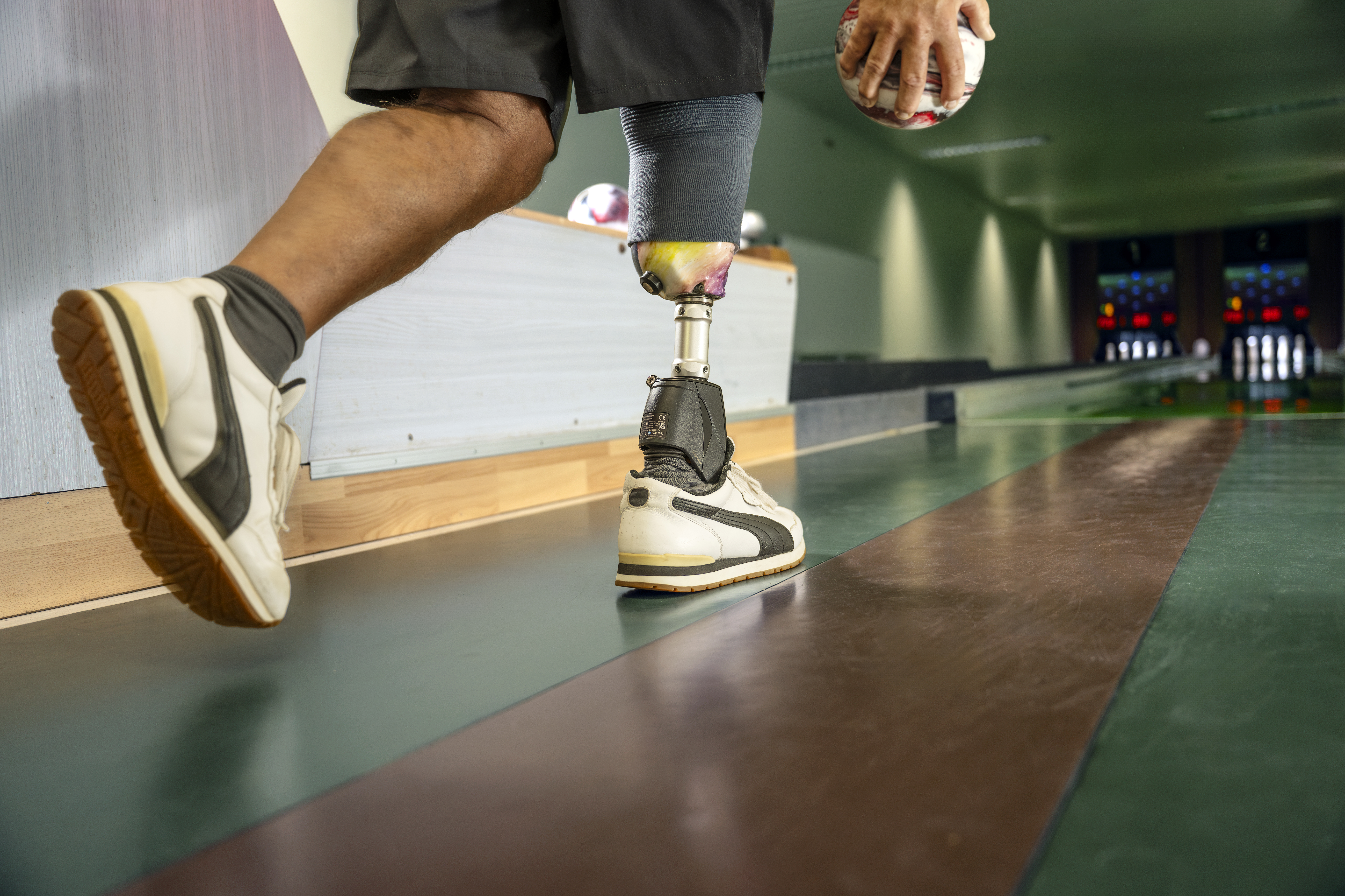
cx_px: 672
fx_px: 1177
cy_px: 448
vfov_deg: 41.7
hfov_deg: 59.5
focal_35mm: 32
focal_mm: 31.5
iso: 500
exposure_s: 1/200
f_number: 2.8
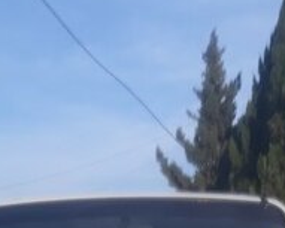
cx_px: 130
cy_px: 351
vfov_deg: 15.5
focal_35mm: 91
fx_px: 768
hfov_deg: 21.0
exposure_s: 1/1393
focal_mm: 3.71
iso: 40
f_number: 1.7
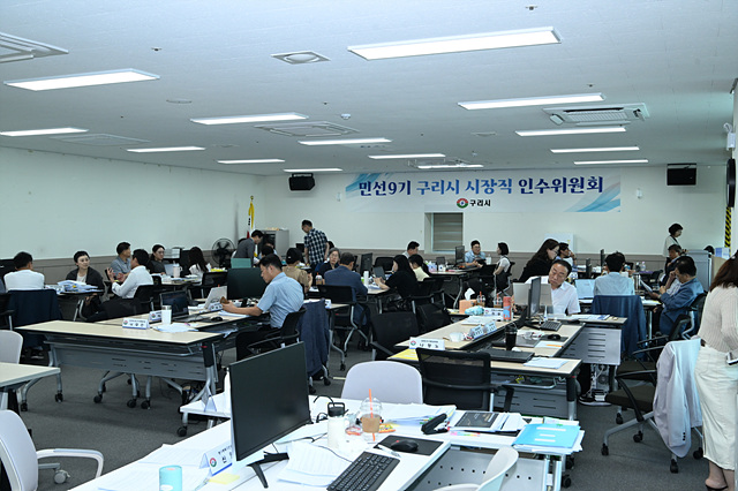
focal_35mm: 38
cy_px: 246
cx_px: 369
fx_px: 779
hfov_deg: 50.7
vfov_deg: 35.0
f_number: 8
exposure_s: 1/125
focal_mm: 38
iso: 1600
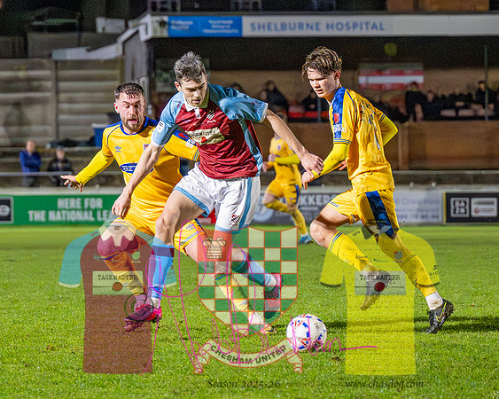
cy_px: 269
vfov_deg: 7.5
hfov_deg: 9.4
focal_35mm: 206
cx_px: 176
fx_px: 3047
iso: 8000
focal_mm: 86
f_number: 2.8
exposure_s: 1/1250
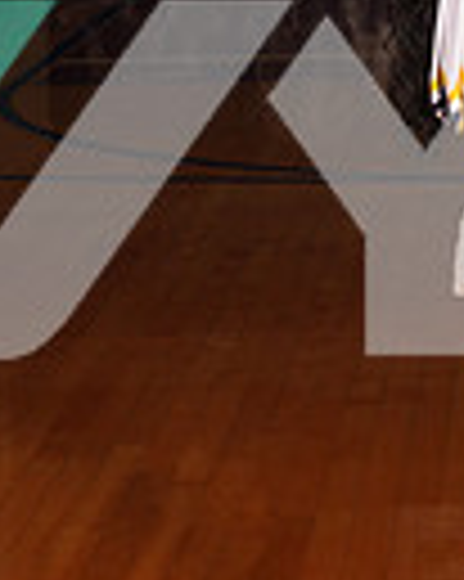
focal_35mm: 156
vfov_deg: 11.9
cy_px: -229
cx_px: 574
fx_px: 2681
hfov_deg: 9.7
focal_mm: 37
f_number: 6.3
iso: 100
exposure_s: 1/100
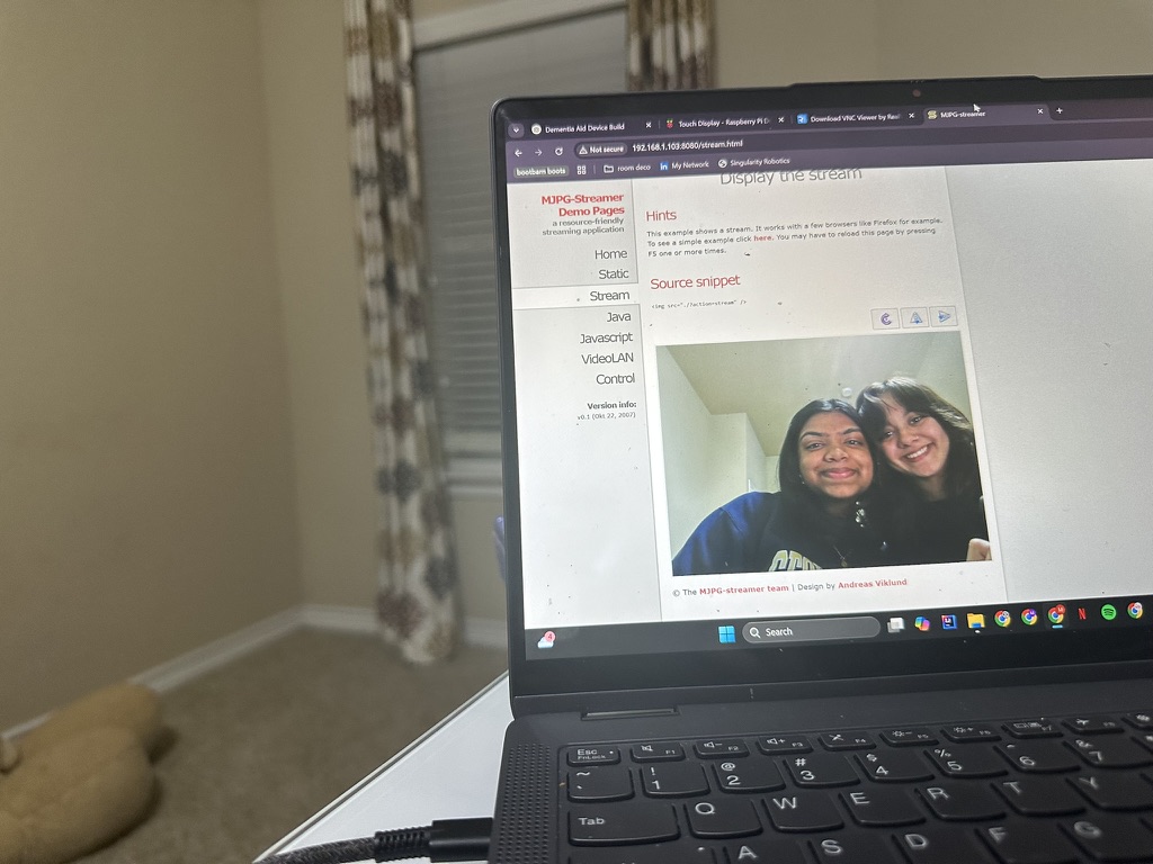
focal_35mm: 24
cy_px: 432
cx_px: 576
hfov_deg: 71.6
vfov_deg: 56.8
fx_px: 799
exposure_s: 1/120
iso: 200
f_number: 1.78
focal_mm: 6.86
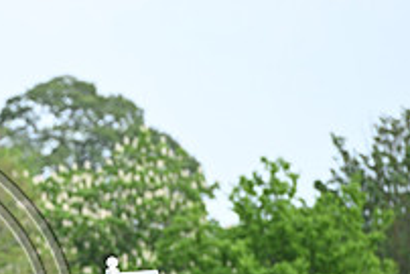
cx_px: -154
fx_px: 6553
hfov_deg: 3.6
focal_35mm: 575
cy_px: 305
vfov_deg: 2.4
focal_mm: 200
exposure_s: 1/1250
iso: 560
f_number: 5
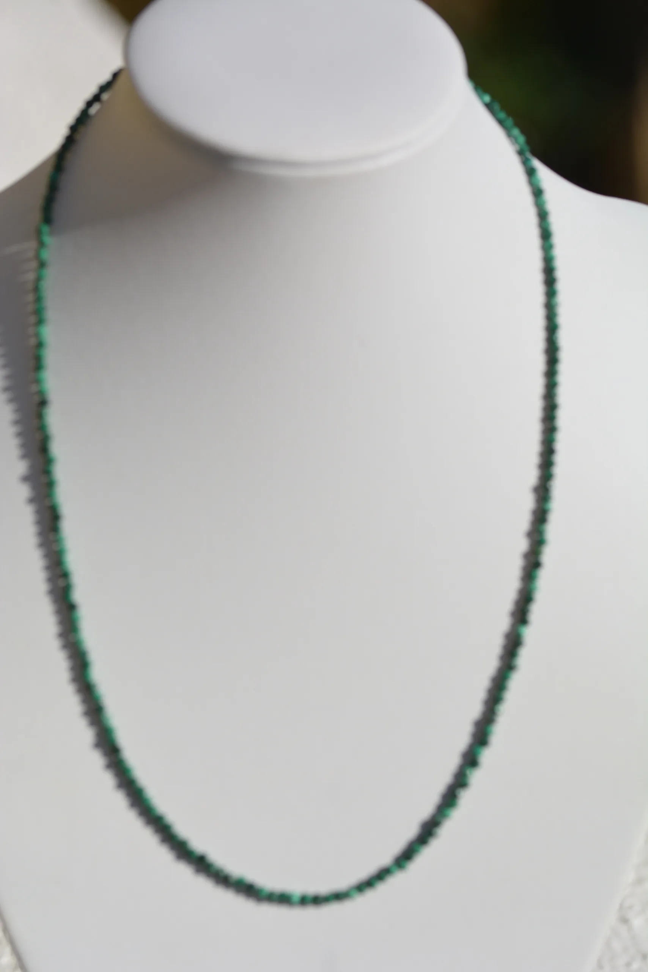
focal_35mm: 158
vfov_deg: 13.0
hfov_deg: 8.7
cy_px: 486
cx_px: 324
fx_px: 4250
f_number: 5.6
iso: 400
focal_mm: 105
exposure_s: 1/4000
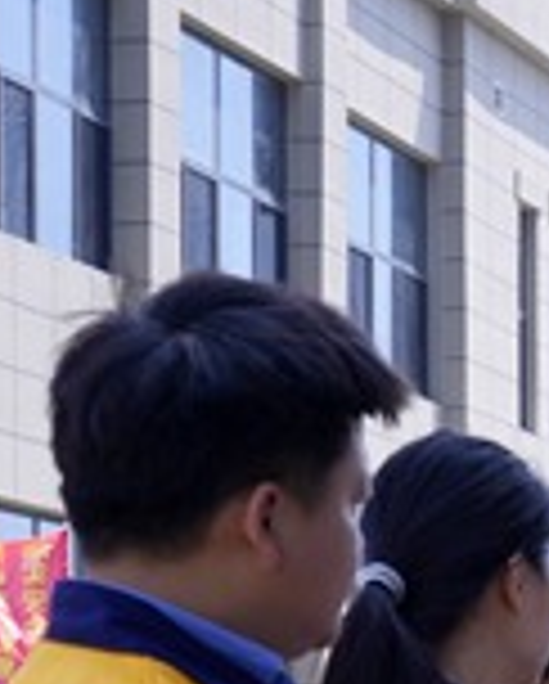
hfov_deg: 9.0
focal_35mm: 163
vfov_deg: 11.5
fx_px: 3304
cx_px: 1094
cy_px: 882
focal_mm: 44
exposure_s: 1/250
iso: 400
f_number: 9.5
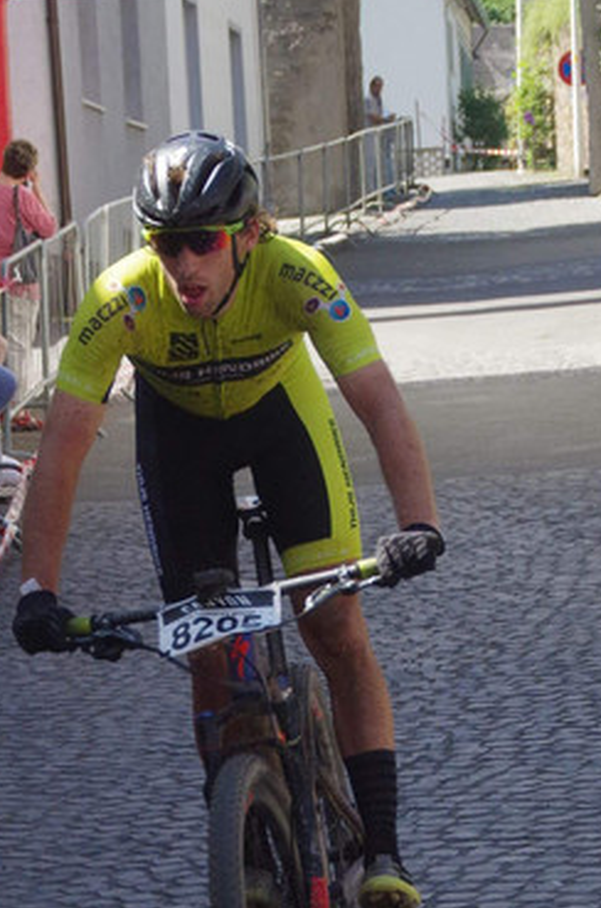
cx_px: 222
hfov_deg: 7.7
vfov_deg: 11.5
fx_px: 4482
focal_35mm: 178
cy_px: 755
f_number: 7.1
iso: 800
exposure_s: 1/800
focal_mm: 55
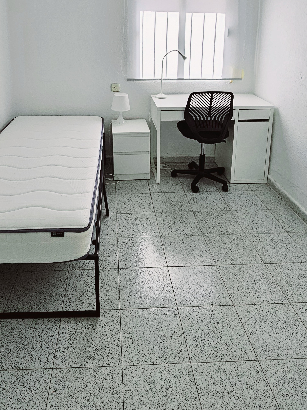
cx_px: 127
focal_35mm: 26
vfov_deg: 63.4
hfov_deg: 52.8
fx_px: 307
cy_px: 104
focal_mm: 2.2
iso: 64
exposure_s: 1/278
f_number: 2.2
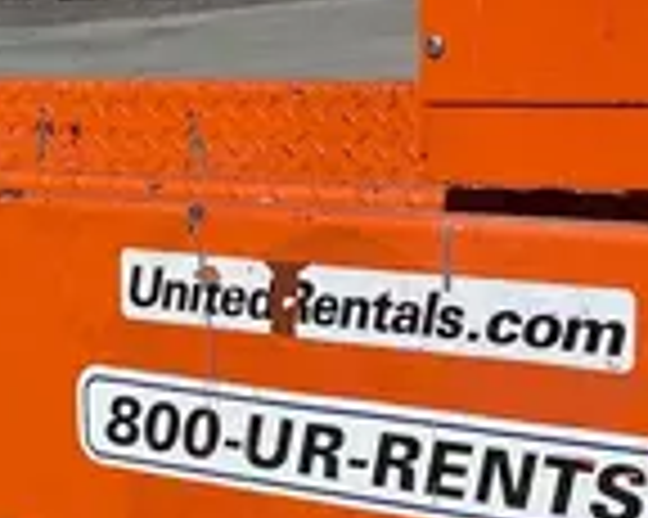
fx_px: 2472
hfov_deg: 14.7
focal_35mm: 129
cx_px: -22
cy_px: 561
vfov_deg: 11.8
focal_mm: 4.25
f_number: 1.8
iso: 32
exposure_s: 1/6757
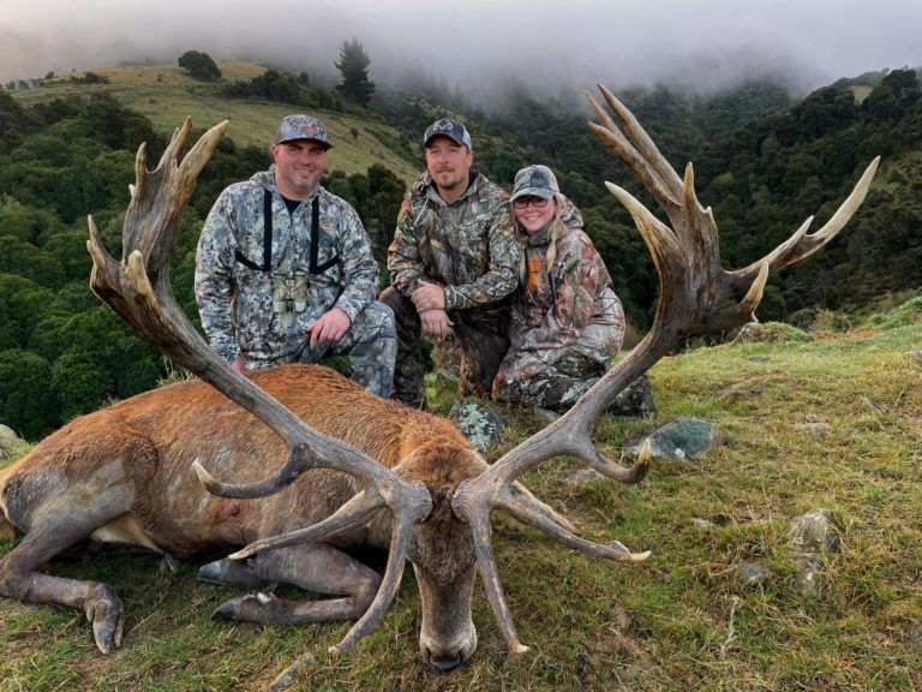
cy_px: 346
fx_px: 693
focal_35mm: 26
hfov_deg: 67.3
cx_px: 461
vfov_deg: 53.1
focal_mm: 4.2
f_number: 1.6
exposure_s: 1/121
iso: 64
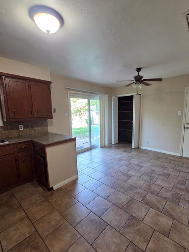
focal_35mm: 15
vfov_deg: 98.2
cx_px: 105
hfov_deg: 81.4
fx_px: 109
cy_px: 129
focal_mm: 2.2
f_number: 2.2
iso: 320
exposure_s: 1/60
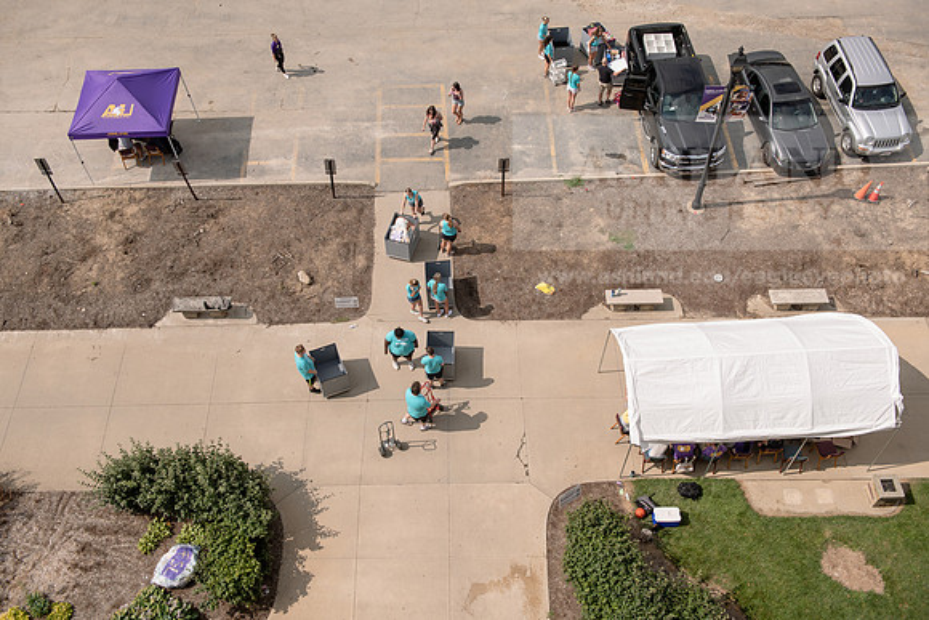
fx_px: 903
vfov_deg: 37.9
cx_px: 464
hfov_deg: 54.4
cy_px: 310
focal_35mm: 35
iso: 64
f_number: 5
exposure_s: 1/500
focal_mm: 35
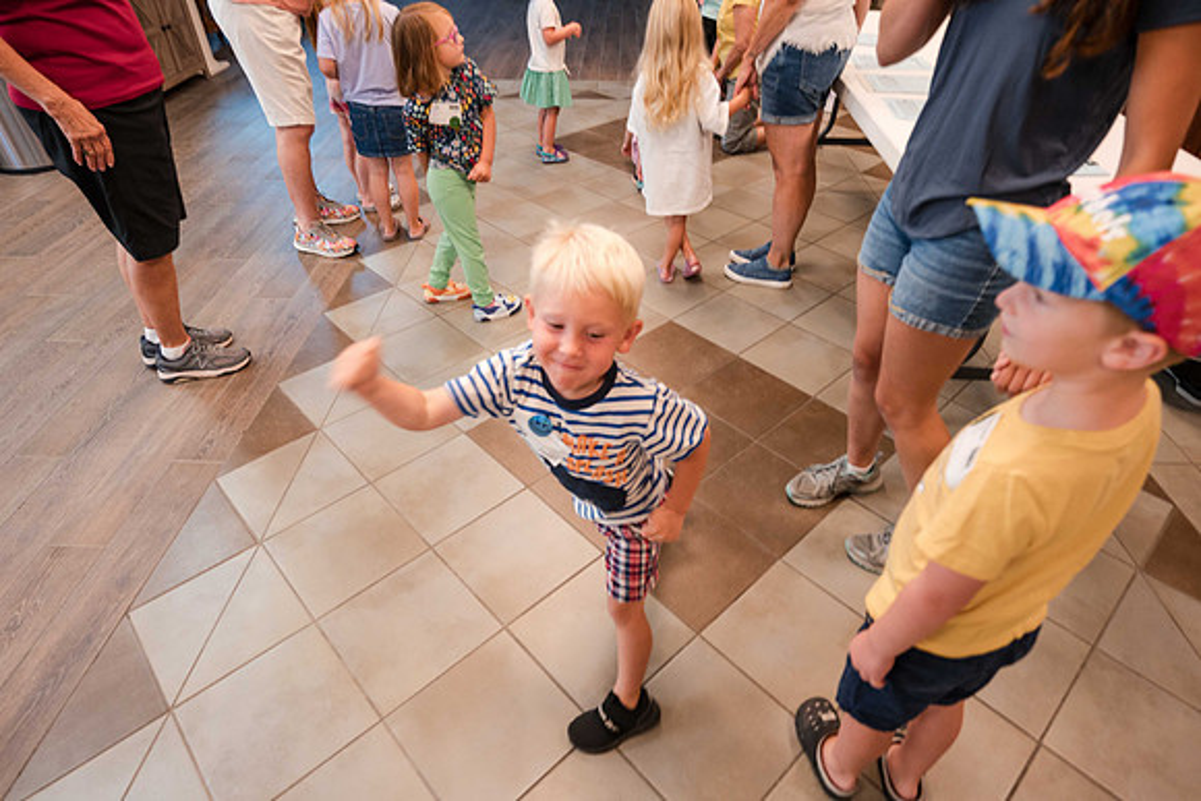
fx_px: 680
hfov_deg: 82.9
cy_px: 399
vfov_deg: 61.0
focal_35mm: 20
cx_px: 590
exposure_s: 1/125
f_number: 4
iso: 1250
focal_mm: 19
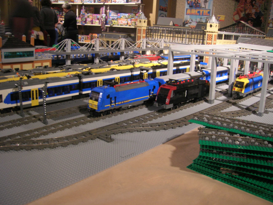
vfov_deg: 41.8
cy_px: 102
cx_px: 136
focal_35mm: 34
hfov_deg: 54.0
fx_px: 268
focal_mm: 5.7
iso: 81
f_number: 2.9
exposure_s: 1/3.8
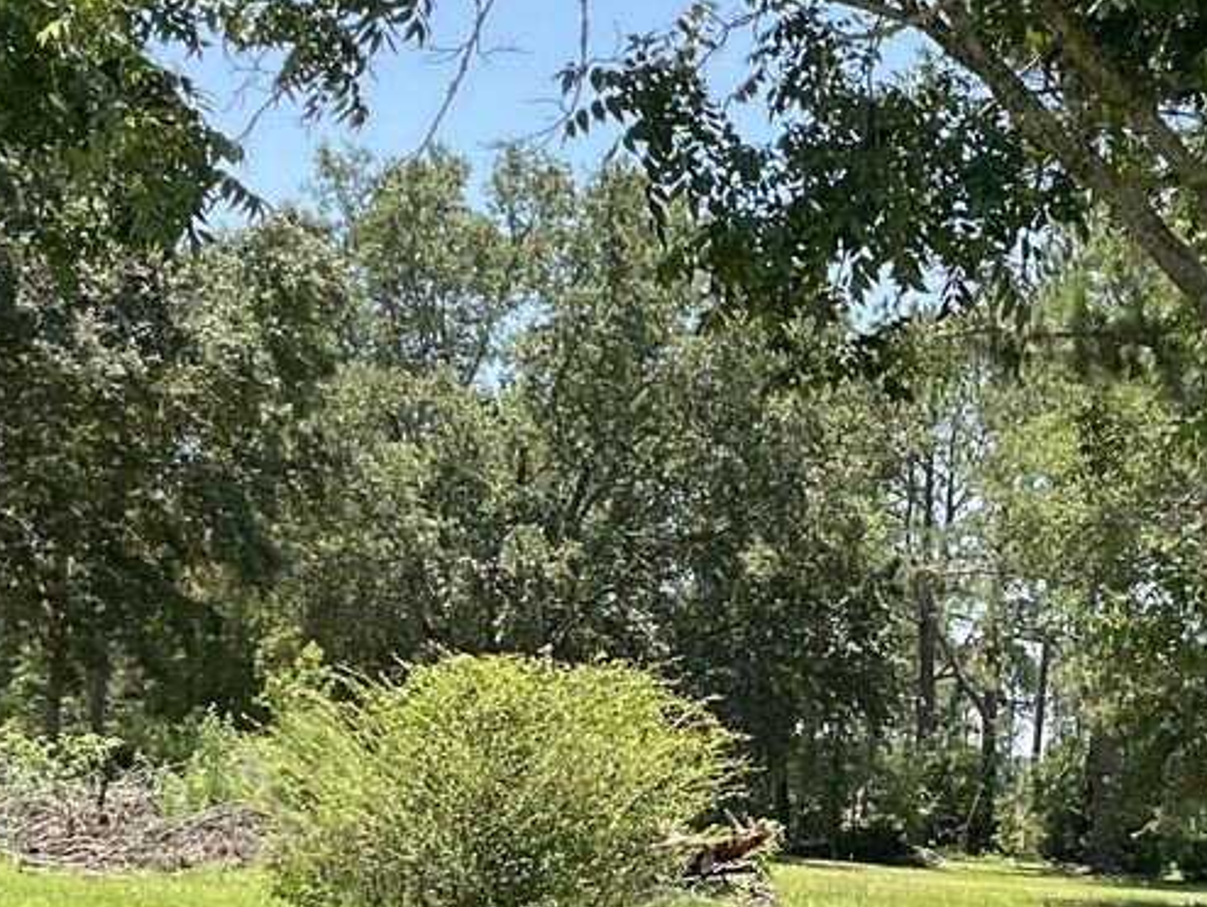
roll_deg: -4.8
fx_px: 3070
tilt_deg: -2.2
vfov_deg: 16.7
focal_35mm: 88
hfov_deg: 22.1
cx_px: 823
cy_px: 664
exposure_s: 1/568
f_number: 1.8
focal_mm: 3
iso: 16
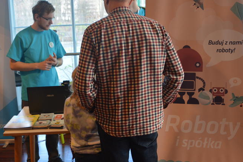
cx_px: 113
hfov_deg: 46.4
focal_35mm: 42
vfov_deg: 31.9
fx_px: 284
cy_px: 72
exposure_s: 1/60
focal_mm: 18
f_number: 4
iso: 720
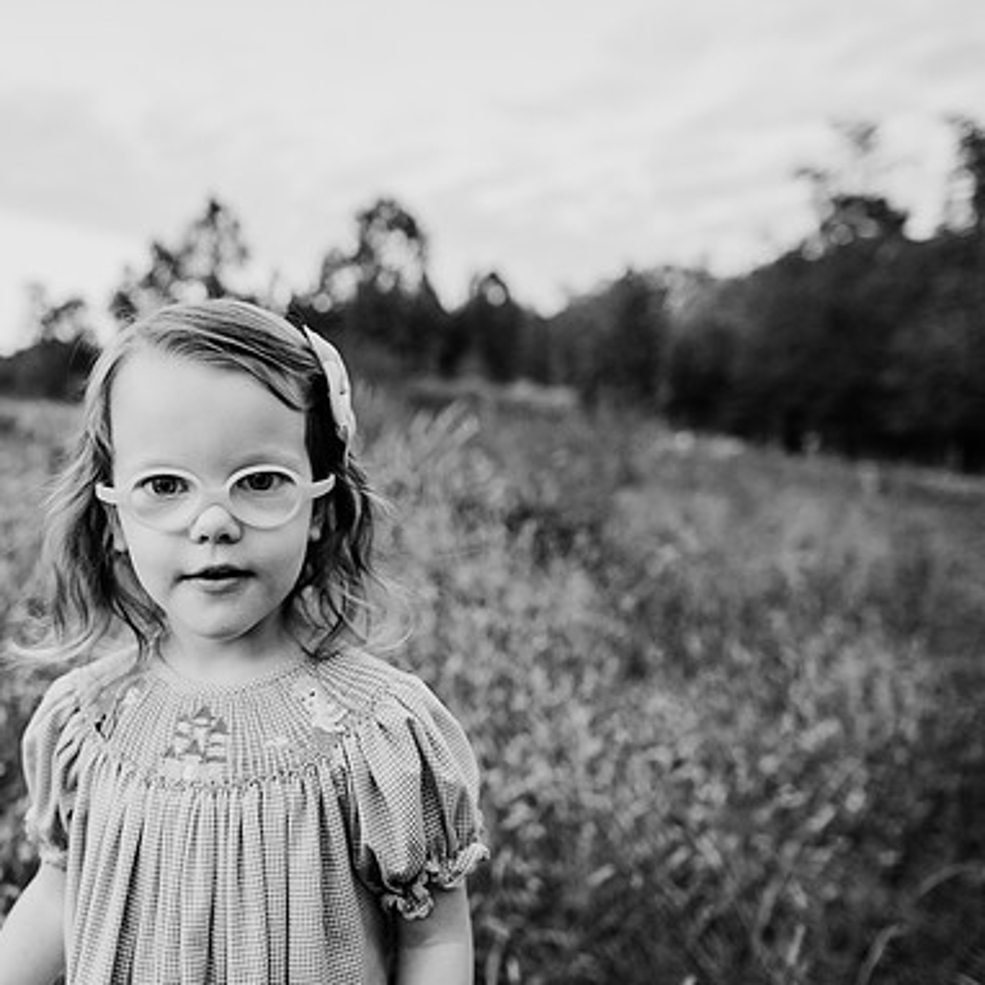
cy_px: 496
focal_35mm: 31
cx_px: 248
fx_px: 998
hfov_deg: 50.4
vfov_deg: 52.5
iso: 400
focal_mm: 24
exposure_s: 1/500
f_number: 2.8
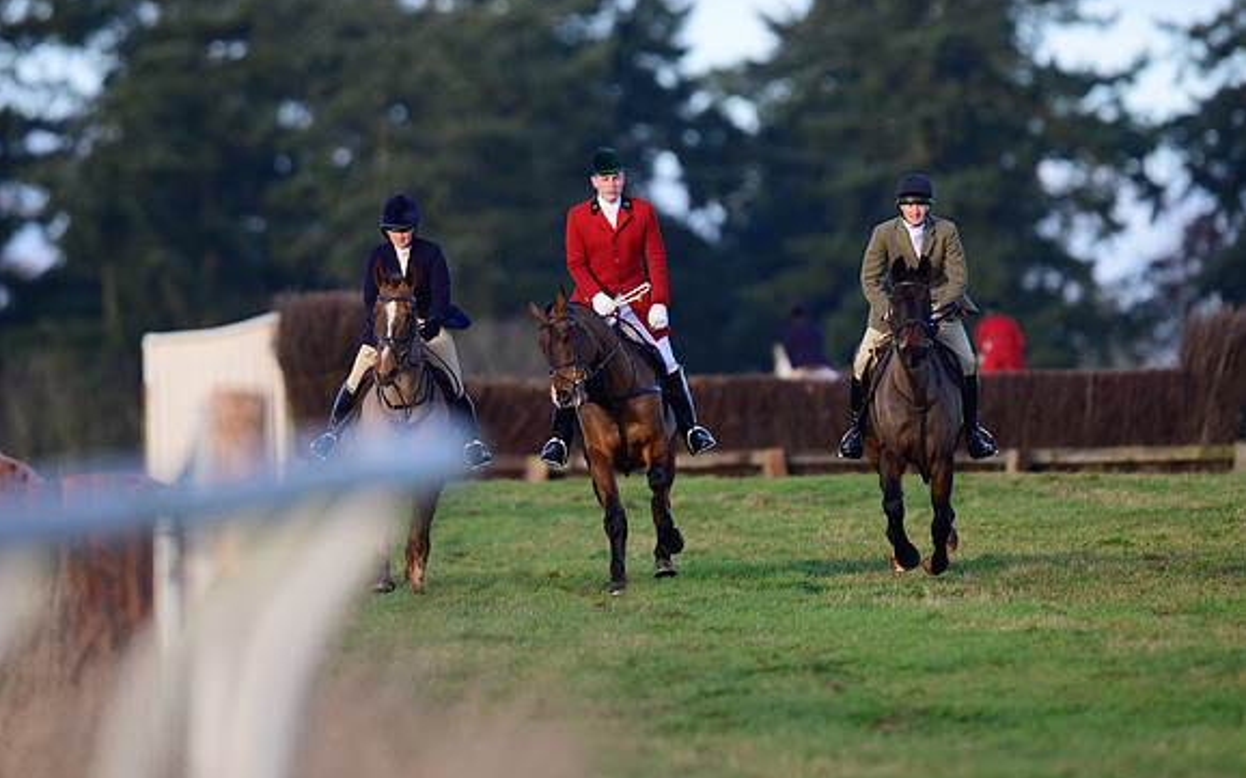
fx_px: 20846
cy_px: 374
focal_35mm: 614
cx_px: 623
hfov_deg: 3.4
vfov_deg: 2.1
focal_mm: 400
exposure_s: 1/1000
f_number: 4
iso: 400
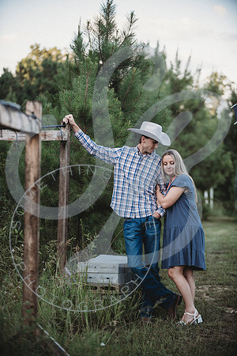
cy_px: 178
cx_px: 118
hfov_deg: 13.0
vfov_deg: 19.5
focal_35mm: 105
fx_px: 1037
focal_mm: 105
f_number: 2.8
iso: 100
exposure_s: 1/800
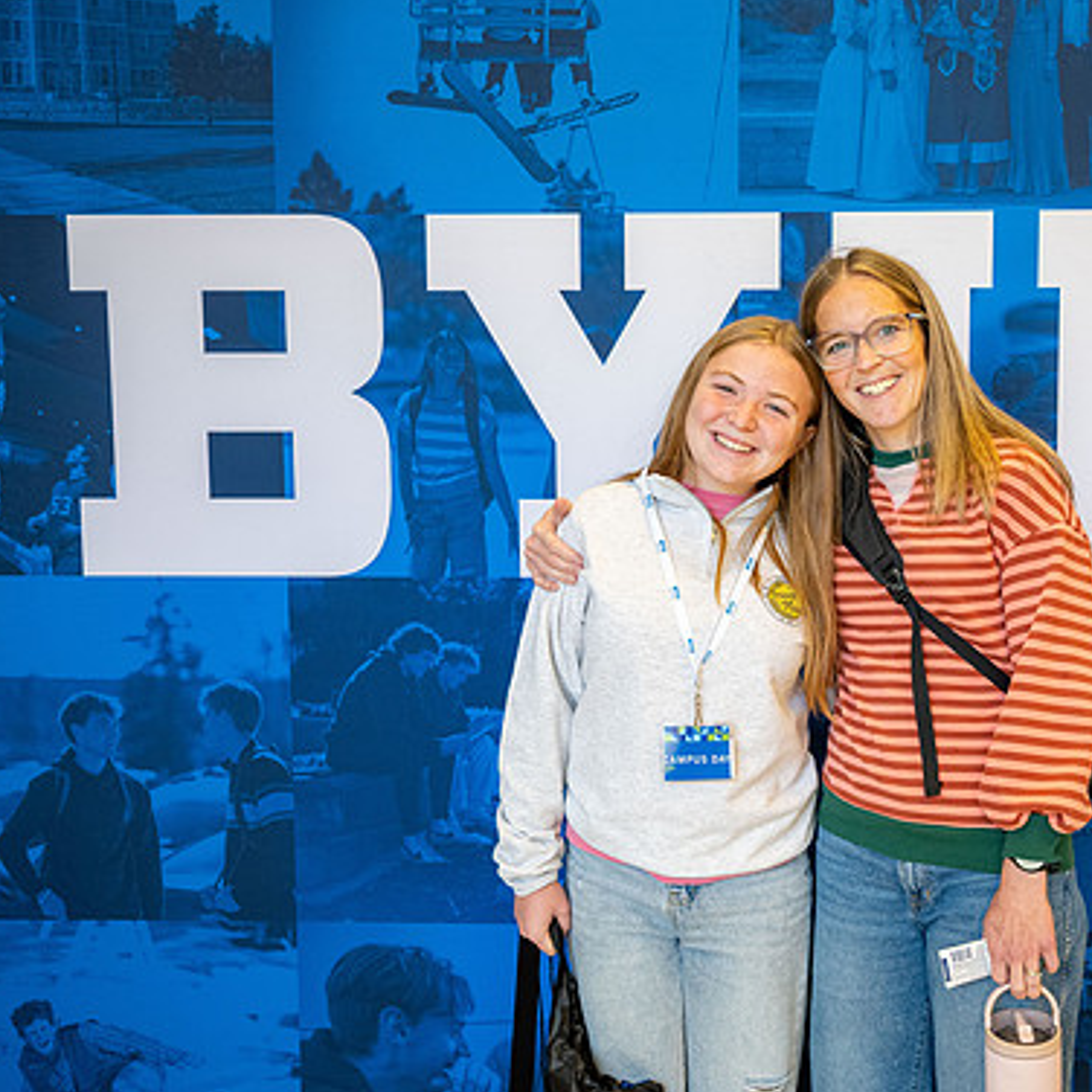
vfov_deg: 40.0
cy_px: 566
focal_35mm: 42
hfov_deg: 39.4
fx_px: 1499
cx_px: 759
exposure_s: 1/125
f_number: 3.2
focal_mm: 30.5
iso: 1250
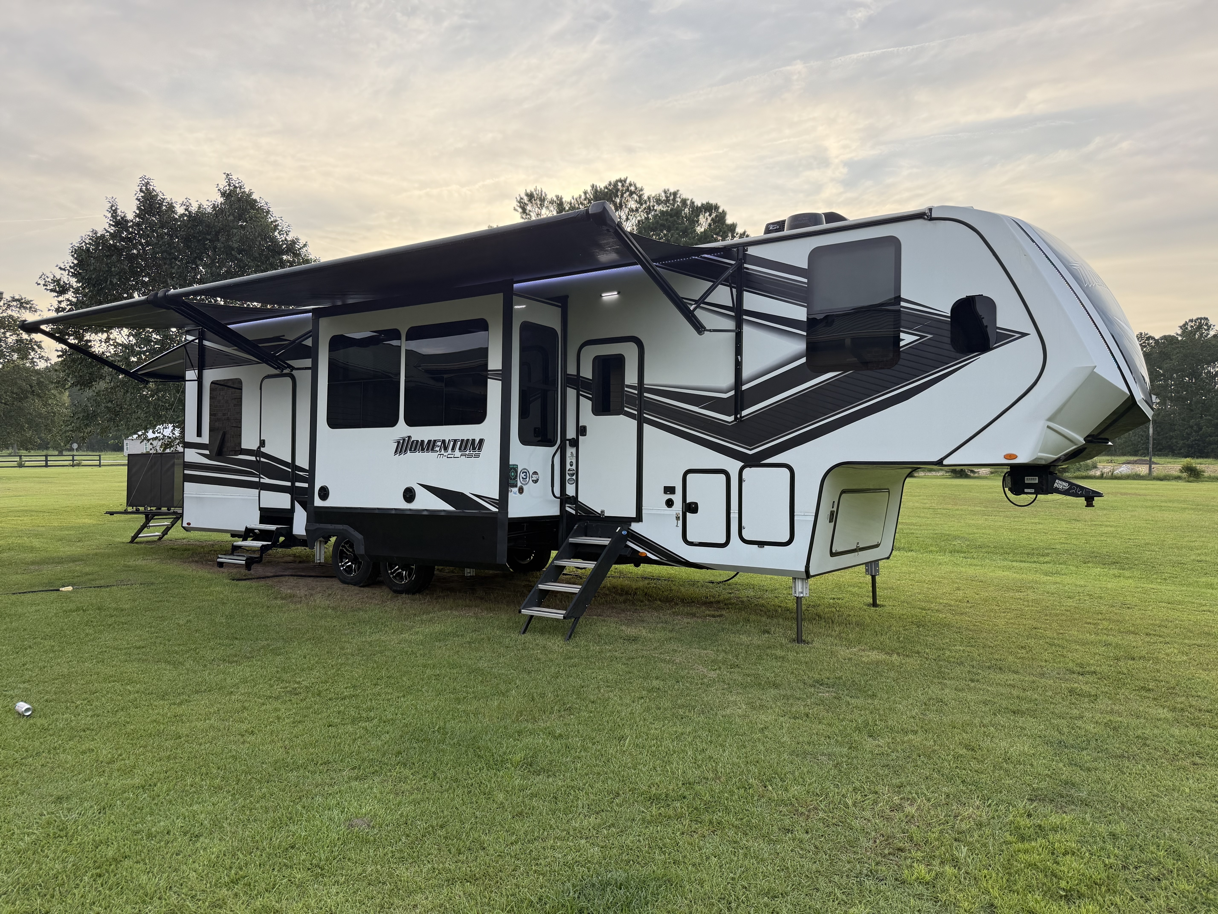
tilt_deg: +0.5
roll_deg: -0.4
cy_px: 457
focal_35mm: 24
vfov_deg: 56.8
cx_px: 609
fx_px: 844
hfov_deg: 71.6
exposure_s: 1/920
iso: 100
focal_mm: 6.76
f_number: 1.78
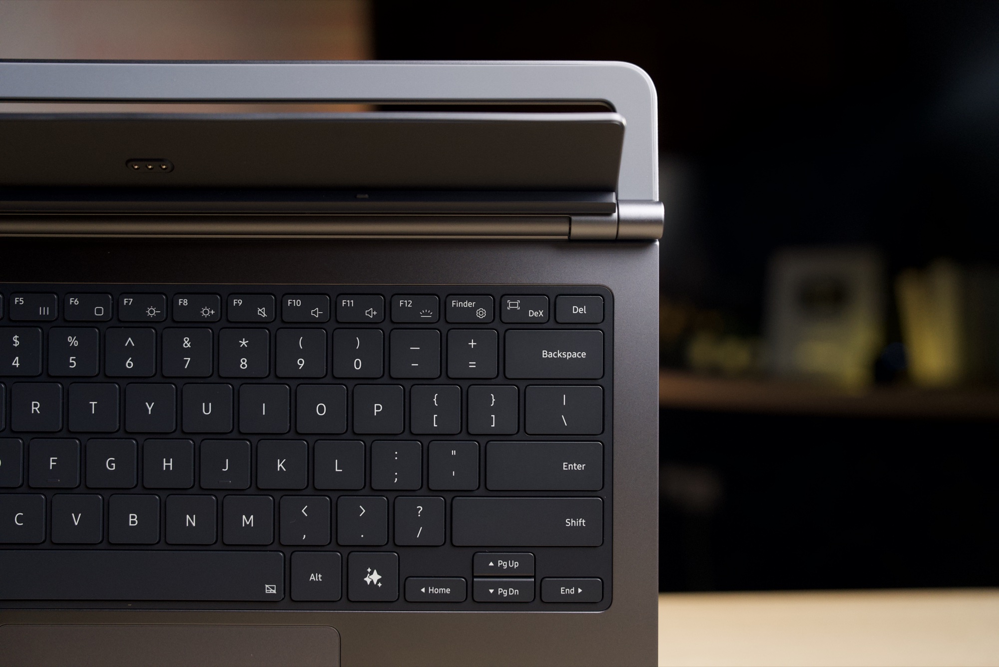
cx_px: 500
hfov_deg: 55.8
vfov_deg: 38.9
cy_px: 334
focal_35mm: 34
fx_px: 944
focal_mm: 34
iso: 2500
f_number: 2.8
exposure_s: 1/400
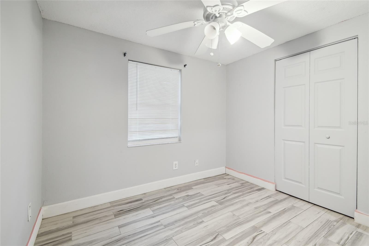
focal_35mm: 15
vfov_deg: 77.3
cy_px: 123
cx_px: 184
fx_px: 154
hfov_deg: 100.4
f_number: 7.1
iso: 100
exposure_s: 1/1.25
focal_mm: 10
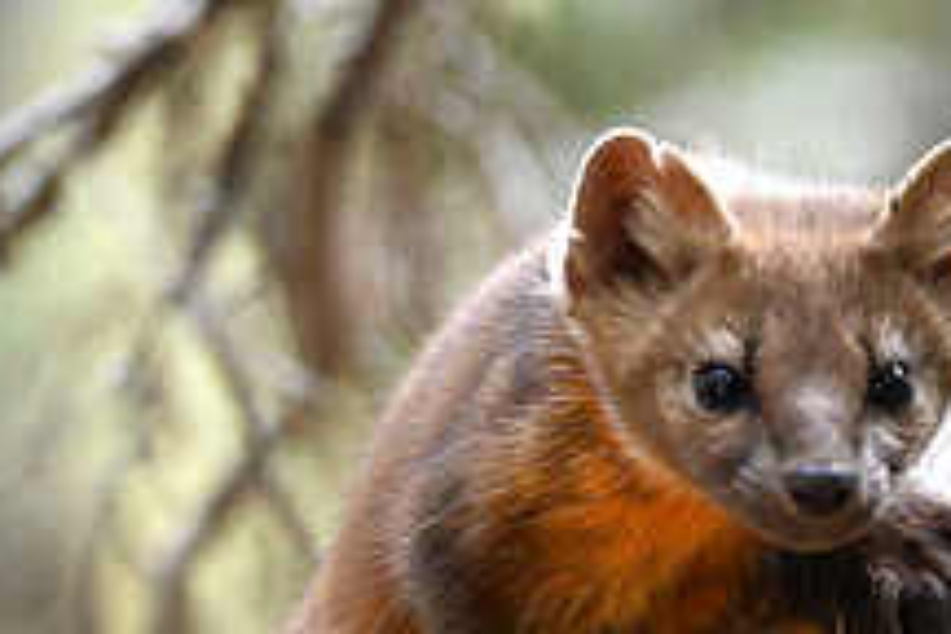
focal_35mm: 1613
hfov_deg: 1.3
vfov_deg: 0.9
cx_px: 348
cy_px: 570
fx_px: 42607
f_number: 6.3
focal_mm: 600
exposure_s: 1/640
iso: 11400
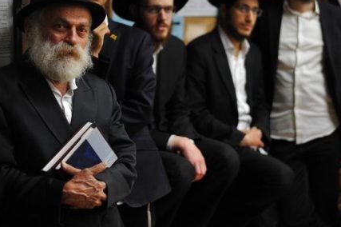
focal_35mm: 90
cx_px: 194
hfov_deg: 22.6
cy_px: 54
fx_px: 852
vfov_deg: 15.1
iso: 800
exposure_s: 1/100
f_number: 1.8
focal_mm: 50
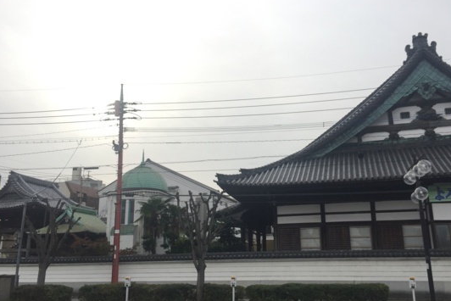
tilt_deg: +15.3
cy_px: 154
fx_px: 426
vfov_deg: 38.9
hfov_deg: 55.8
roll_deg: +2.2
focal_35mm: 34
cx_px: 238
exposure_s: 1/942
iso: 32
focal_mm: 4.15
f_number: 2.2
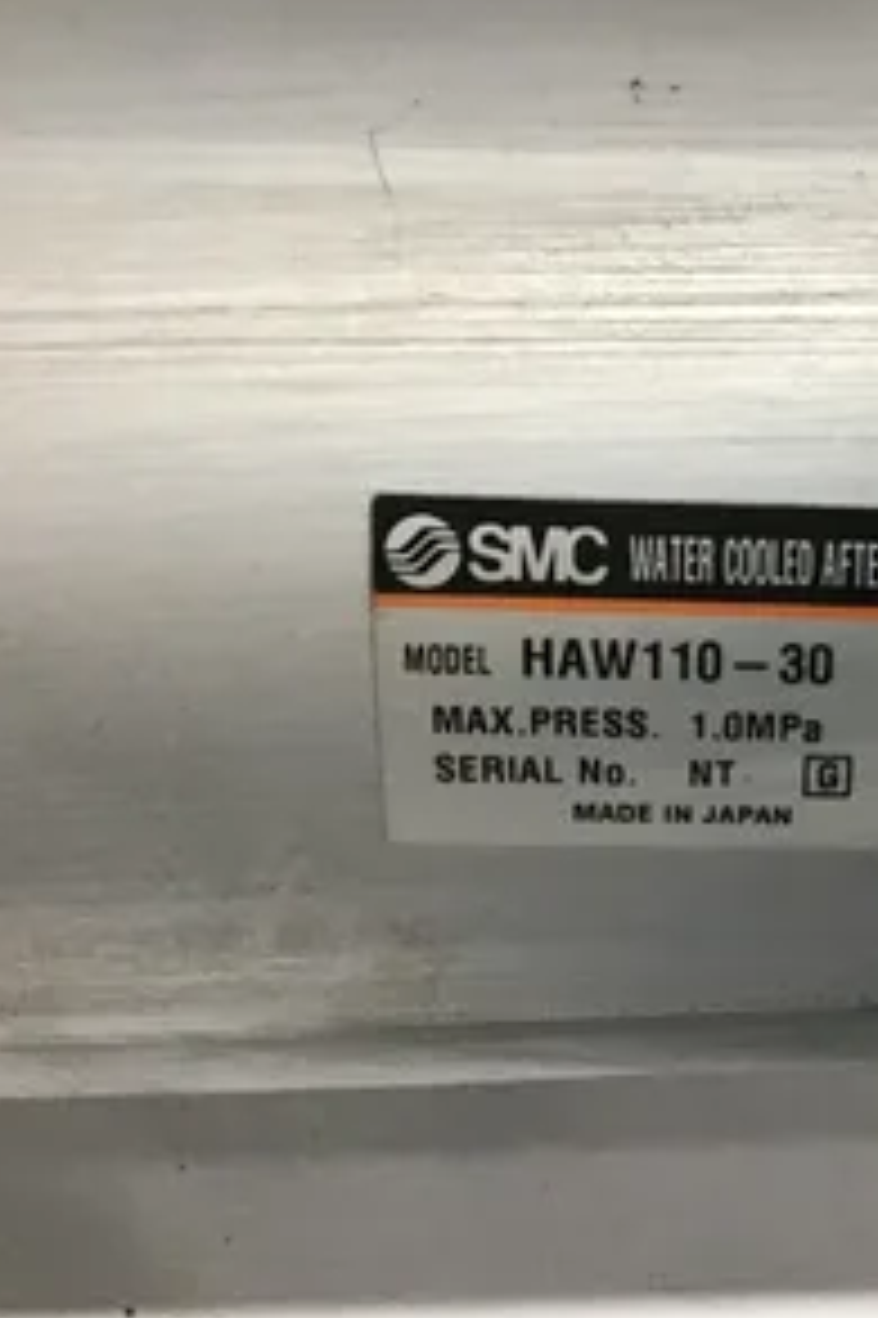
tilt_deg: -36.2
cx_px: 810
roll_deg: +0.0
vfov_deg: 44.5
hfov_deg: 29.1
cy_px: 652
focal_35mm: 44
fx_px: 1611
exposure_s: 1/30
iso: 160
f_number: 2.4
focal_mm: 3.3
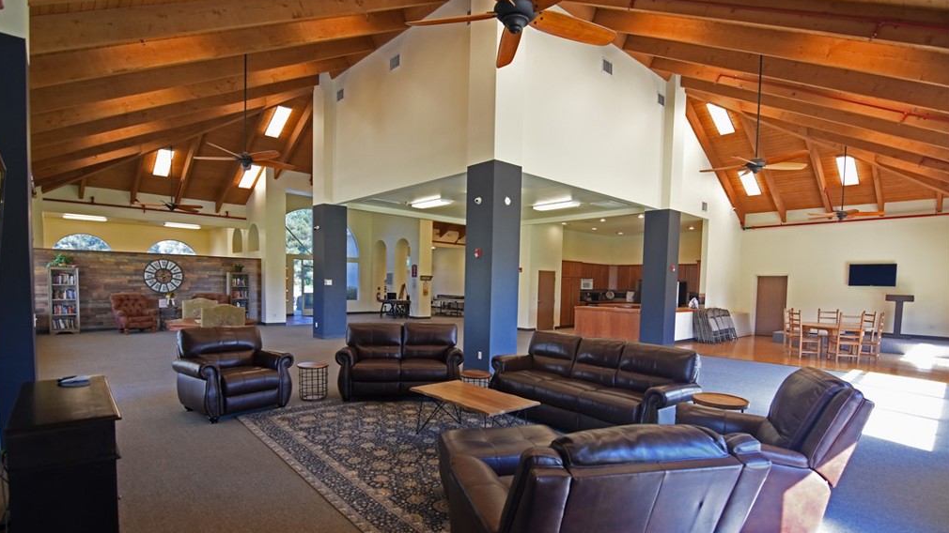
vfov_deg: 61.9
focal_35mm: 18
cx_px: 472
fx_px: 441
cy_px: 313
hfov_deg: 94.2
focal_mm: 11
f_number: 4
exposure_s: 1/100
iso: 640
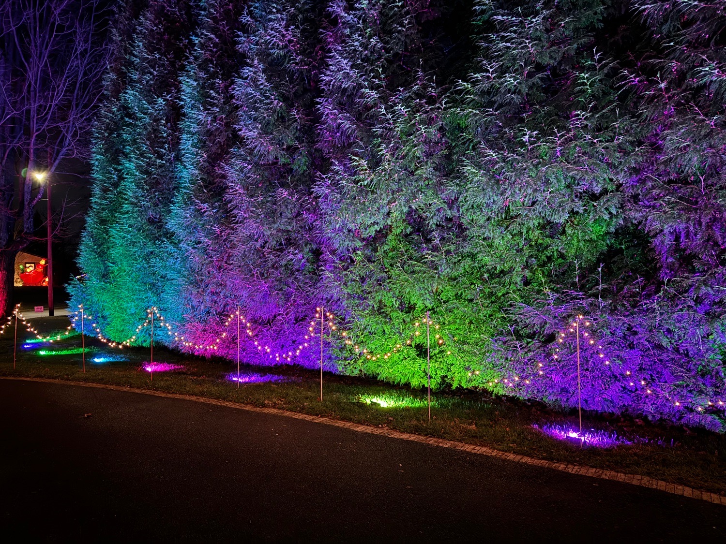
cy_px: 272
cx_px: 363
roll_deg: +2.8
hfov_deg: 71.6
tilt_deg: +1.5
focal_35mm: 24
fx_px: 503
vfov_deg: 56.8
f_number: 1.78
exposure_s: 1/9
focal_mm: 6.86
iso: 1600
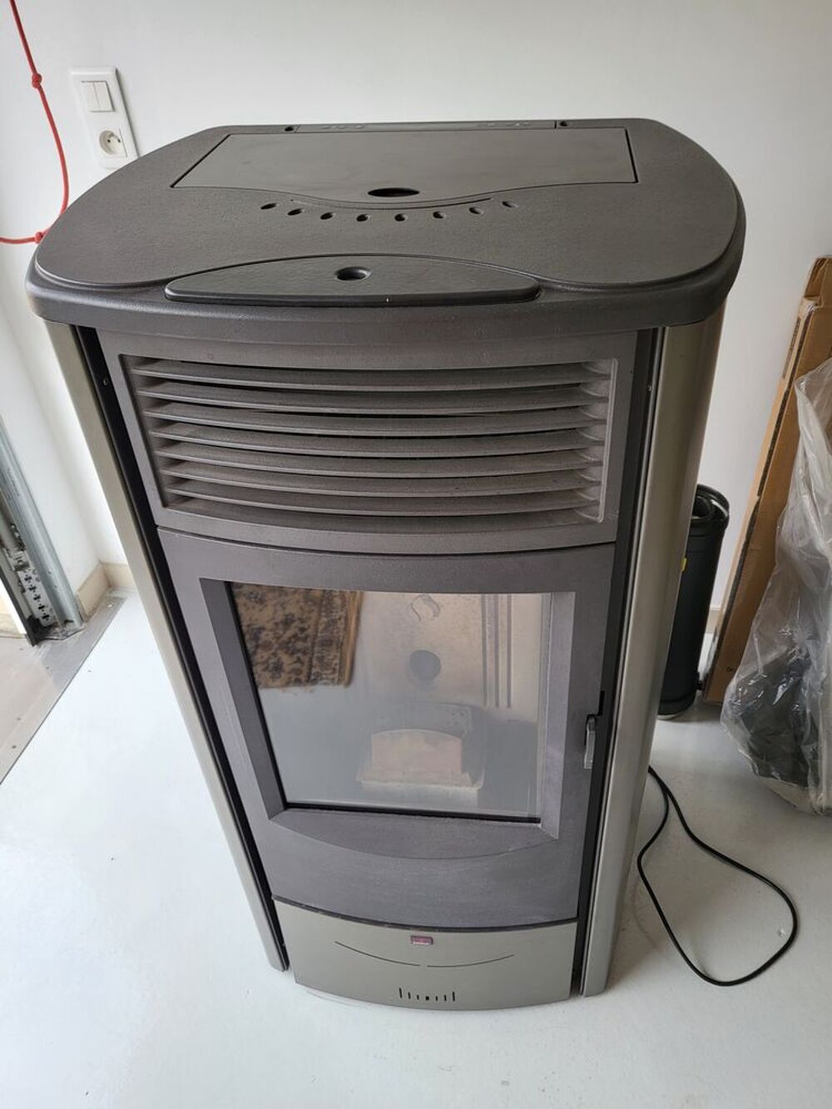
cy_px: 554
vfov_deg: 67.3
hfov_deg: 53.1
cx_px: 416
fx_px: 833
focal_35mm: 26
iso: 50
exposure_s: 1/202
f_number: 1.8
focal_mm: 4.25
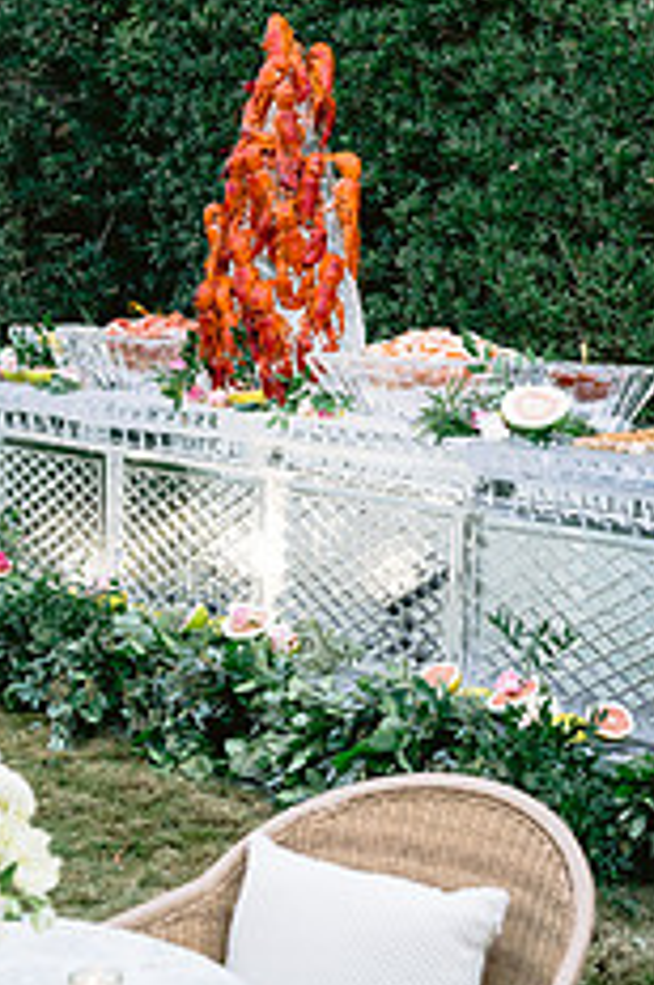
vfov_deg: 29.7
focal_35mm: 68
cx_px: 365
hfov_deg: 20.0
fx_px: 1858
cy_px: 535
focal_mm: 35
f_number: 4
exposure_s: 1/125
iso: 500
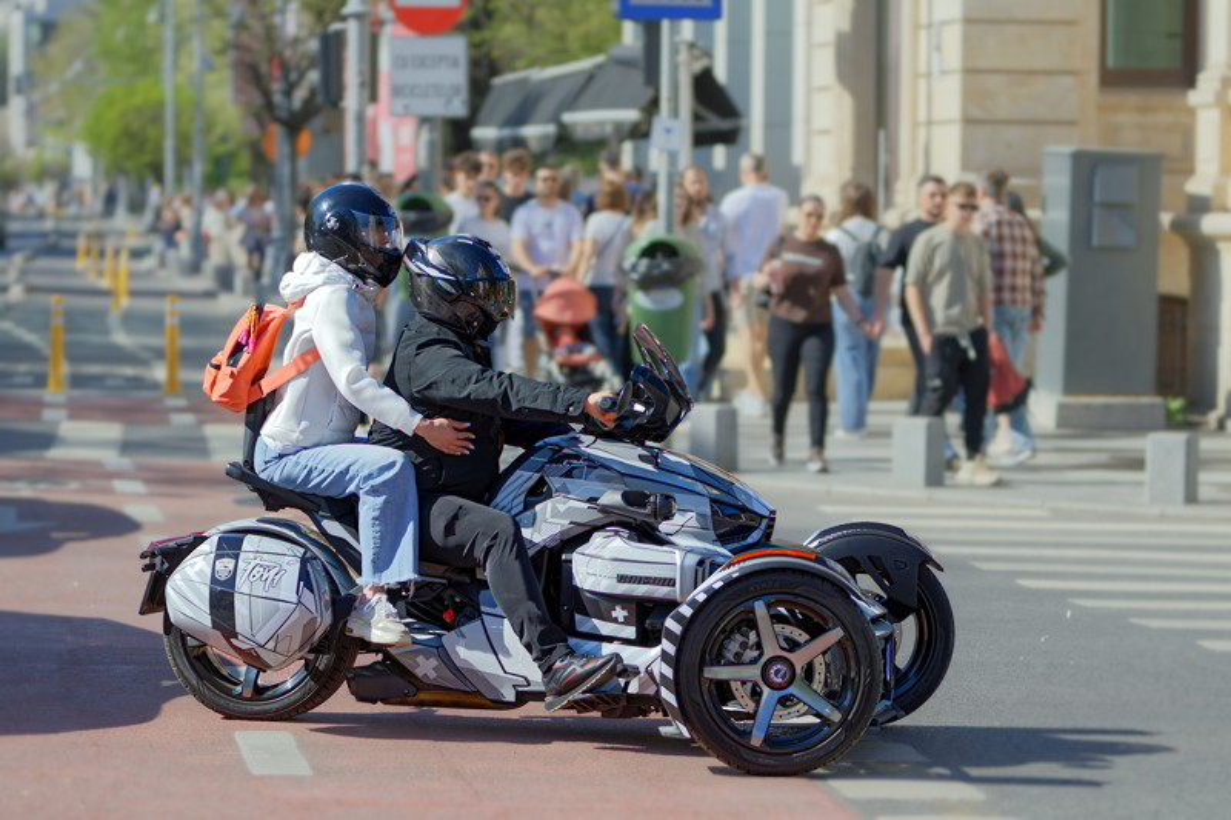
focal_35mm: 127
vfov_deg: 10.8
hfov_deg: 16.1
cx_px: 616
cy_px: 410
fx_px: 4342
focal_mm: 85
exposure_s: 1/3200
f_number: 2.2
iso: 100
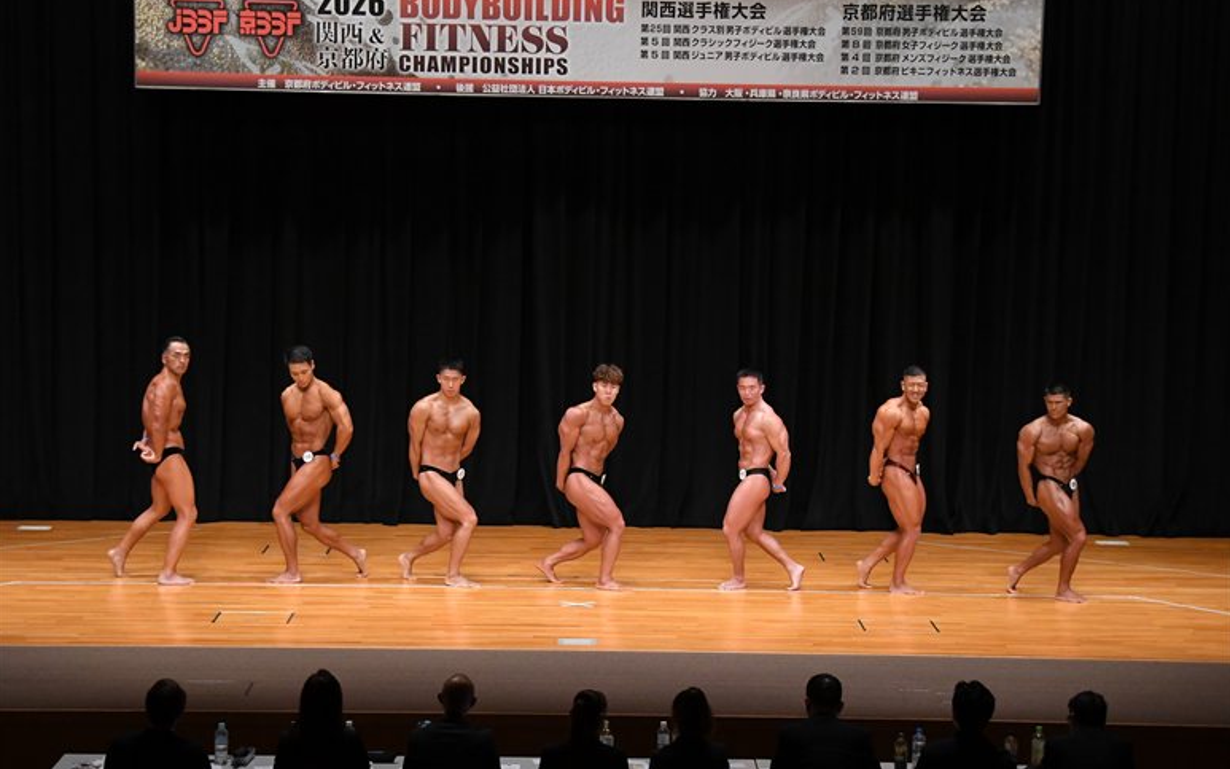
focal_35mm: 95
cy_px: 403
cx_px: 615
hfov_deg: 21.9
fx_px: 3184
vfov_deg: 13.8
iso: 3200
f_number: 5.6
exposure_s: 1/400
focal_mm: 62
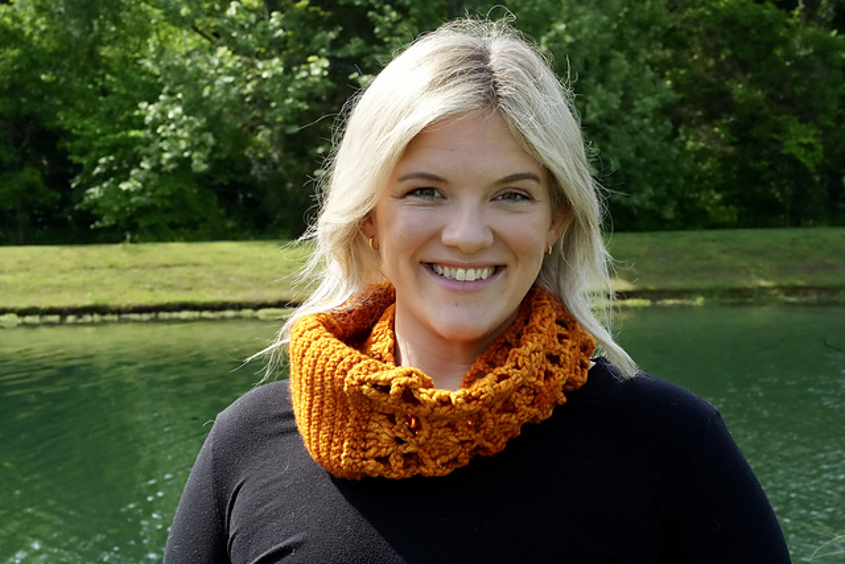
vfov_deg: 16.1
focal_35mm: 85
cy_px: 282
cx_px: 422
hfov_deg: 23.9
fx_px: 1995
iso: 8000
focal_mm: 85
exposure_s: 1/1000
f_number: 22
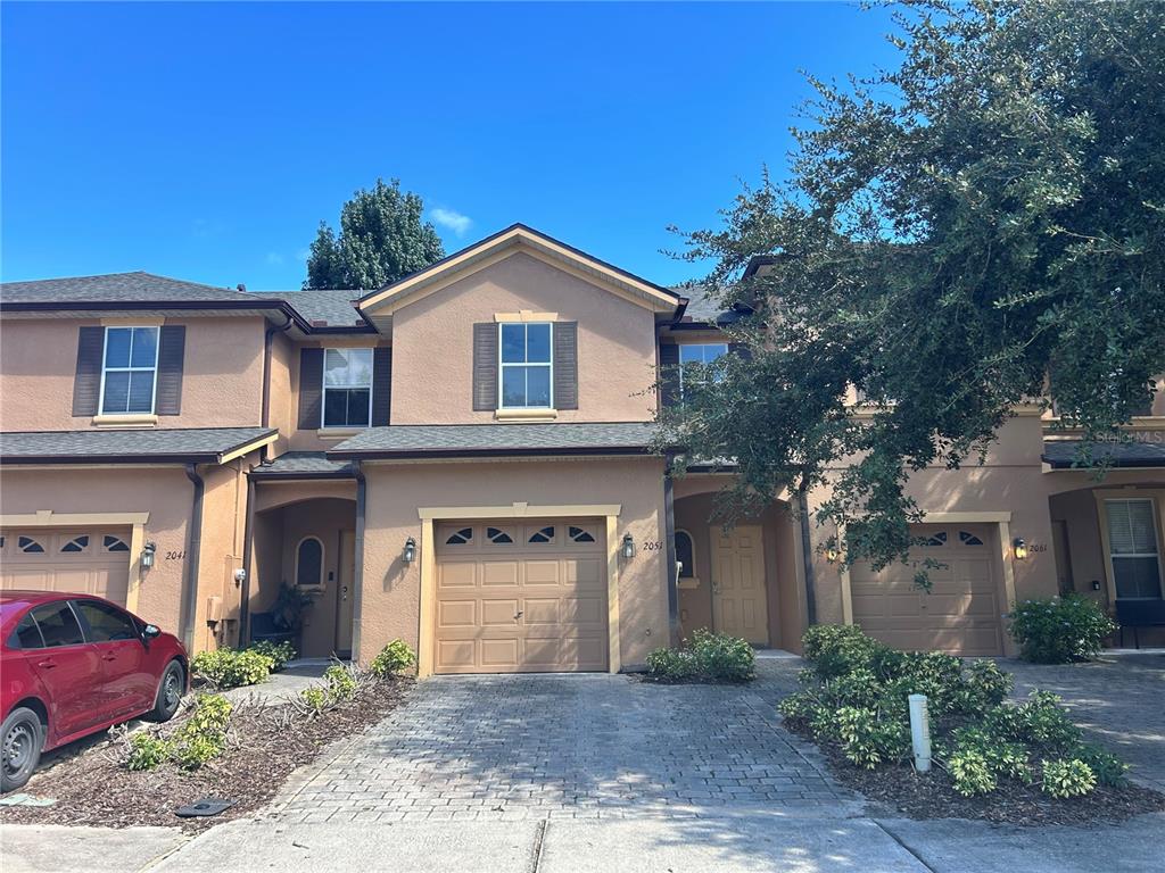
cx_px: 582
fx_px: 875
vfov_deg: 53.1
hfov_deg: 67.3
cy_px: 436
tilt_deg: +10.7
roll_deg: +0.7
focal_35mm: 26
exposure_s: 1/1100
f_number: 1.5
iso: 50
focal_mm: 5.7
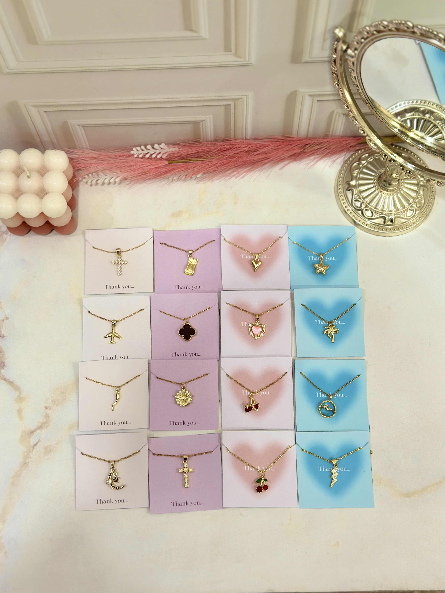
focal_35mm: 48
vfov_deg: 39.7
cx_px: 222
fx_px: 823
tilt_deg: -72.7
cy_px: 296
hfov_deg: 30.3
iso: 100
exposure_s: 1/60
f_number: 1.78
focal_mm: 6.86
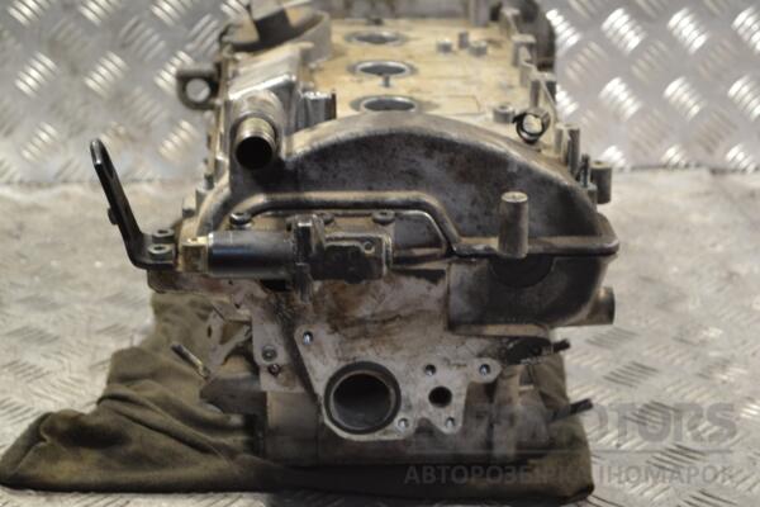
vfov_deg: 16.6
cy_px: 254
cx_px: 380
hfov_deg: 24.6
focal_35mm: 82
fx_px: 1742
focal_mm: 55
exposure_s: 1/30
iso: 500
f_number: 5.6
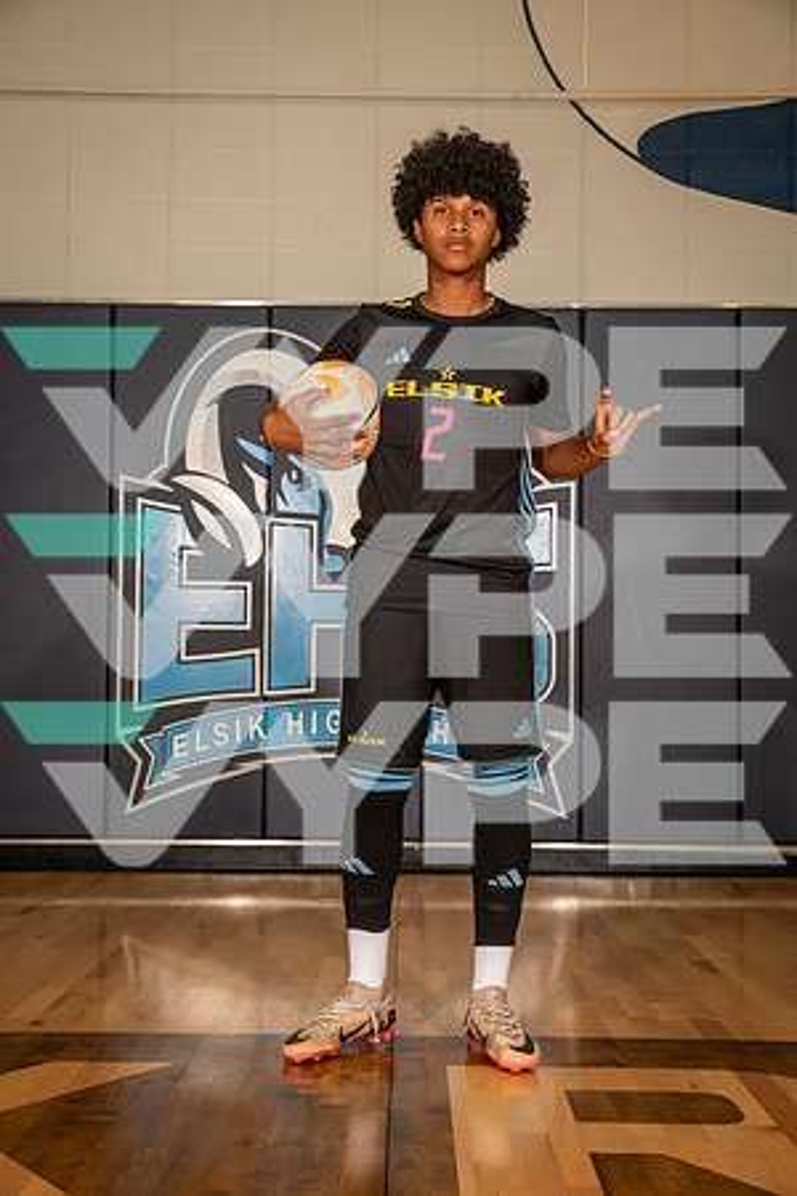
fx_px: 1660
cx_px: 398
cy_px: 598
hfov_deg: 27.0
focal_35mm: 50
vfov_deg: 39.6
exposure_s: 1/320
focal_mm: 50
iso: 800
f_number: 6.3
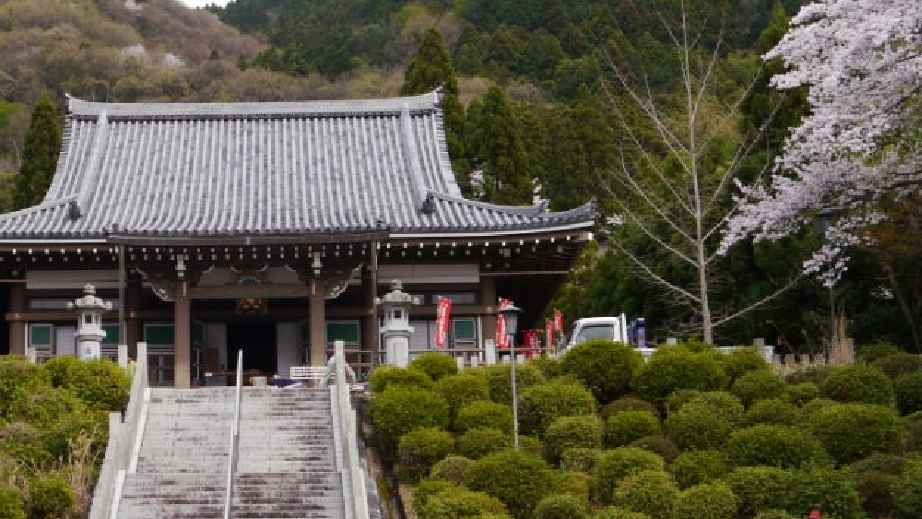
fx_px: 2005
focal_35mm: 82
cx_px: 200
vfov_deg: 14.7
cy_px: 317
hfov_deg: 25.5
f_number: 7.1
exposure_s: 1/250
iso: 160
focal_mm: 23
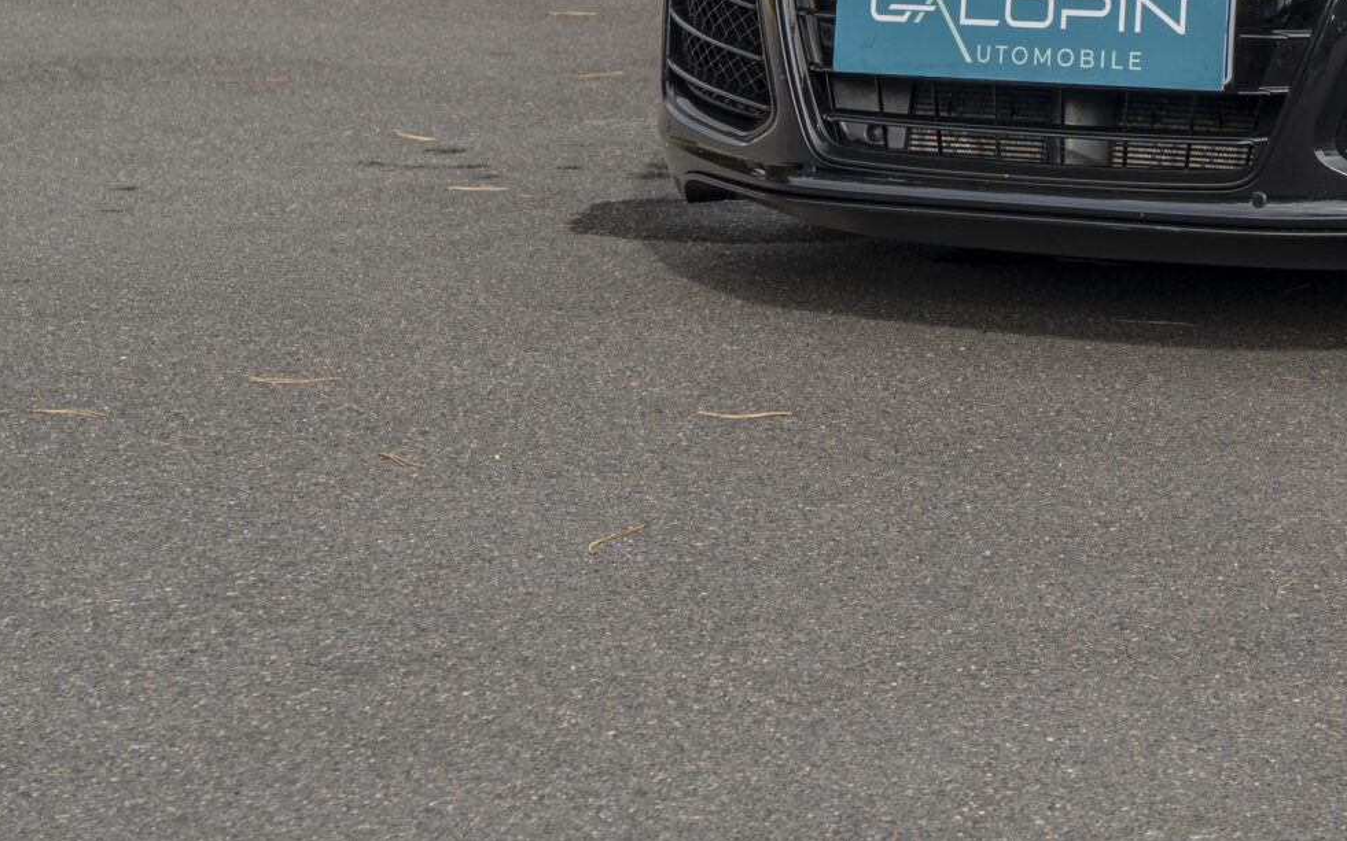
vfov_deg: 11.5
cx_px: 1677
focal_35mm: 111
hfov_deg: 17.8
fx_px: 4060
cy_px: -329
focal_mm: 41.6
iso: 50
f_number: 6.3
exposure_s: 1/100
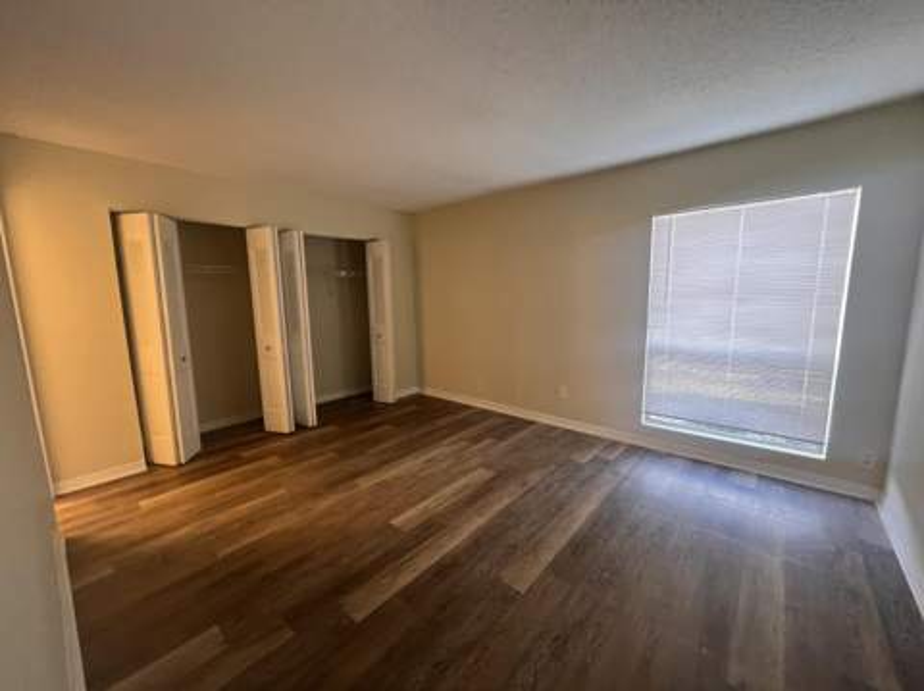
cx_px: 462
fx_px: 347
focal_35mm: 13
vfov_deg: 89.8
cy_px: 346
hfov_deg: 106.2
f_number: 1.8
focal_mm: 1.57
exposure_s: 1/60
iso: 200
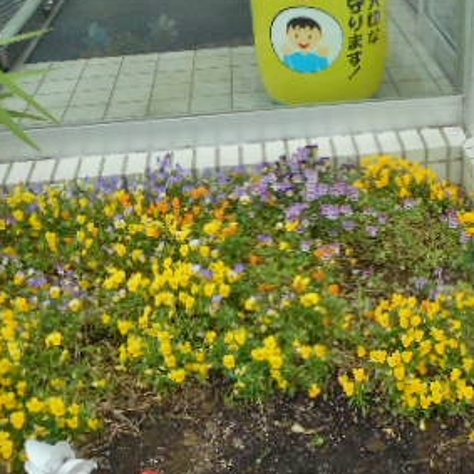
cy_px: 231
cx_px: 305
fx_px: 775
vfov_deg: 34.0
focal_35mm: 50
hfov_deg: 33.8
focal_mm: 4.5
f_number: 3.7
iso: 80
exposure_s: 1/200
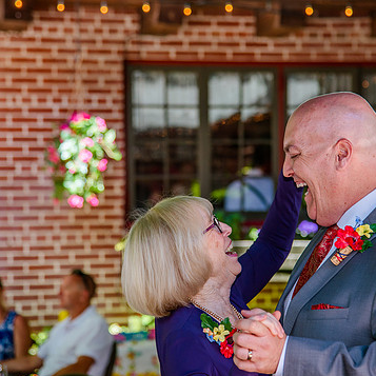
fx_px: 1684
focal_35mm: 137
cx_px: 220
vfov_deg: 12.7
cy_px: 178
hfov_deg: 12.7
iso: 320
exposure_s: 1/320
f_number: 4.5
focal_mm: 95
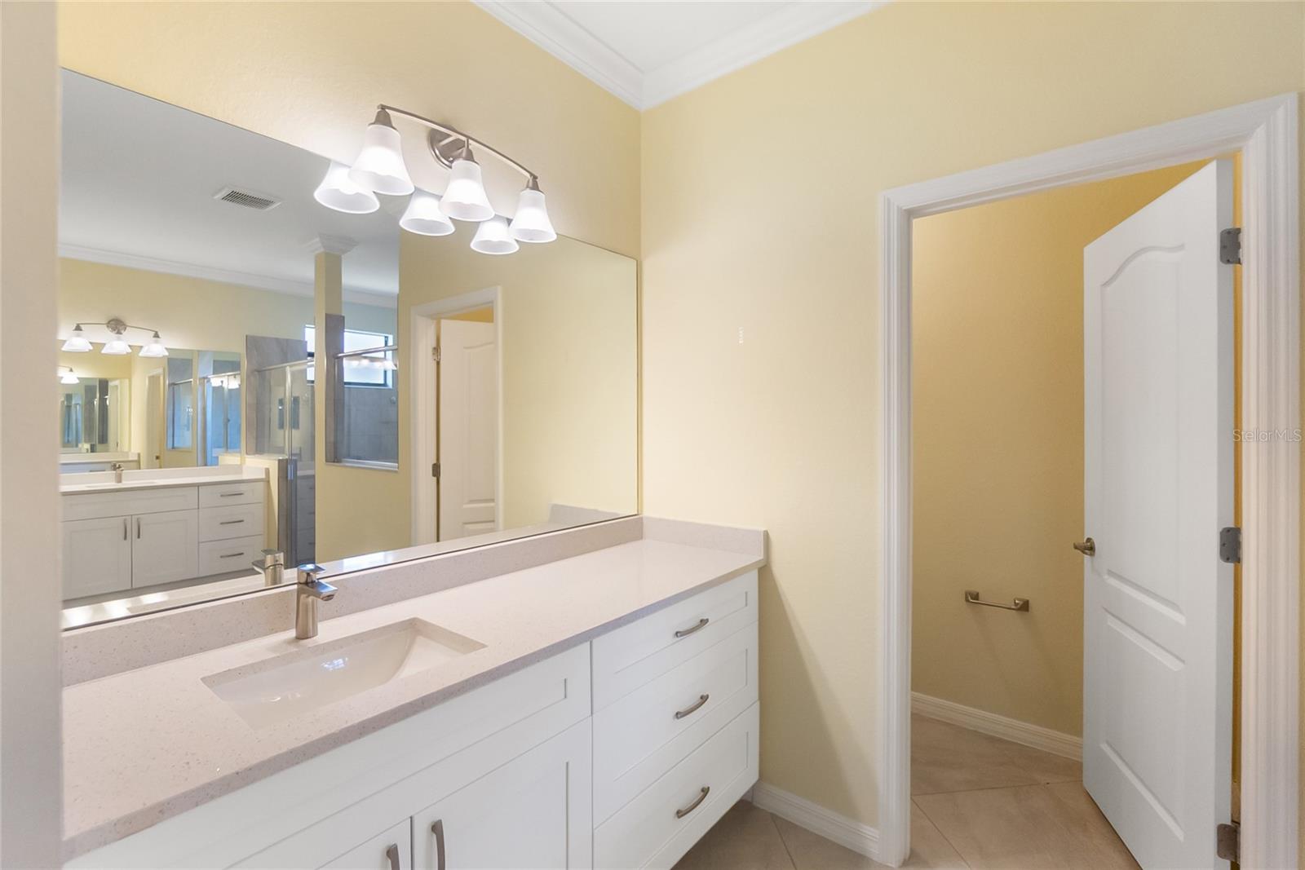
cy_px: 435
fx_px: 544
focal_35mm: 15
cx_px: 652
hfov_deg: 100.4
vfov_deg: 77.3
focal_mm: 10
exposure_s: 1/250
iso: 1250
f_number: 4
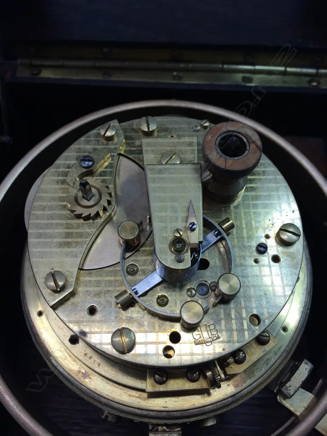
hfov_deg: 48.2
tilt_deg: -63.8
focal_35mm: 29
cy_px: 218
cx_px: 164
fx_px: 365
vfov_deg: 61.7
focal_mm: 4.15
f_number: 2.2
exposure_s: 1/60
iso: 32
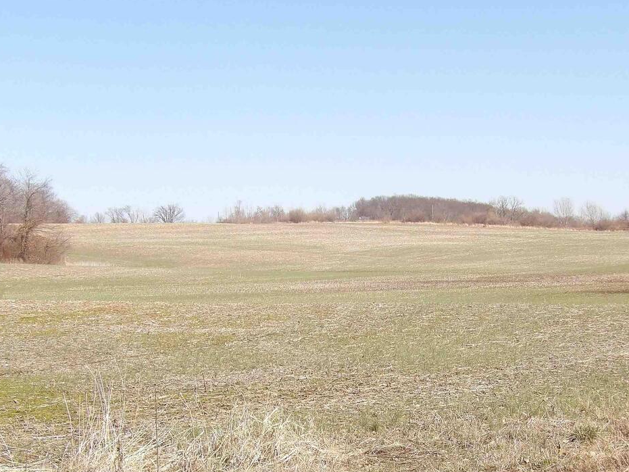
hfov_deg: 23.8
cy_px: 333
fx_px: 1490
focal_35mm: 82
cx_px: 359
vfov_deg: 17.9
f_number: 3.9
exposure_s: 1/606
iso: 100
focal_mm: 9.5
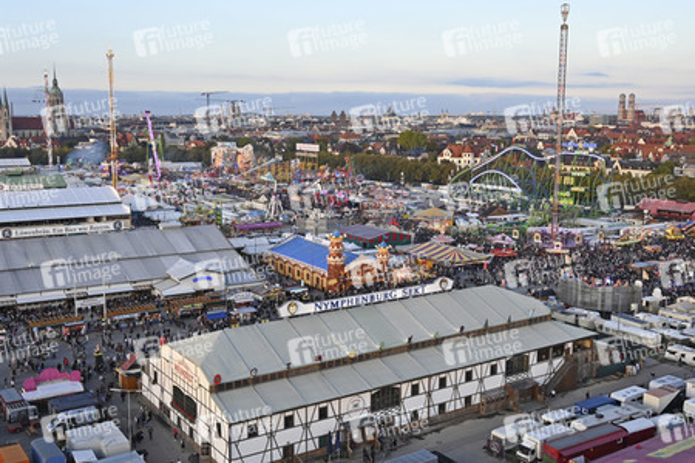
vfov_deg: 36.9
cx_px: 348
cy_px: 232
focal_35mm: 36
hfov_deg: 53.1
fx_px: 695
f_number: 4
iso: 250
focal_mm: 24
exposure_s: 1/250
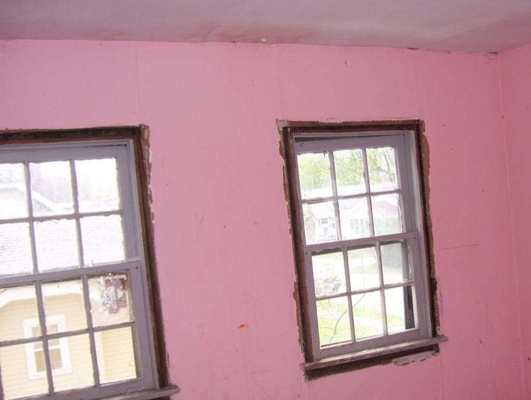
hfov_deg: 41.8
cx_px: 325
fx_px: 691
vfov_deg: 32.2
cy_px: 222
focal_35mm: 45
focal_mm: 6
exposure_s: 1/80
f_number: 2.7
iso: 80
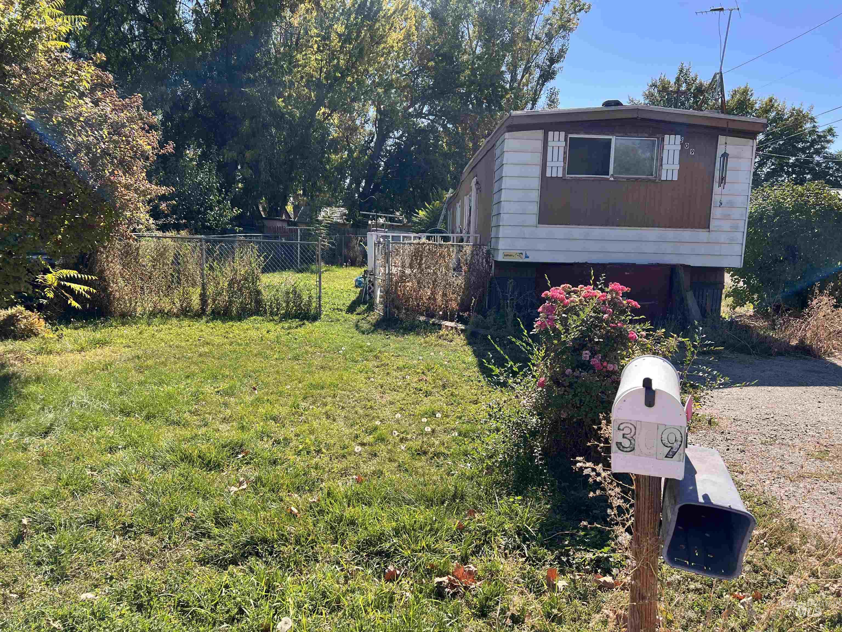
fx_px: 632
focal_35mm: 26
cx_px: 421
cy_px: 316
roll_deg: -1.5
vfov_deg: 53.1
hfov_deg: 67.3
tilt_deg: -7.9
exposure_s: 1/1808
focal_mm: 5.7
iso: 50
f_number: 1.5
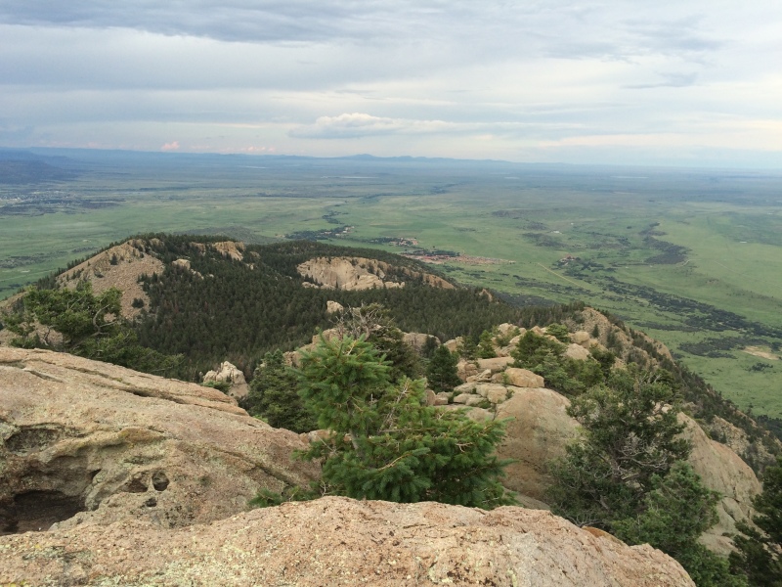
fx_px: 655
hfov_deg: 61.7
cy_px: 294
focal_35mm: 29
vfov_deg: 48.2
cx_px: 391
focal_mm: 4.15
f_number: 2.2
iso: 32
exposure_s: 1/483
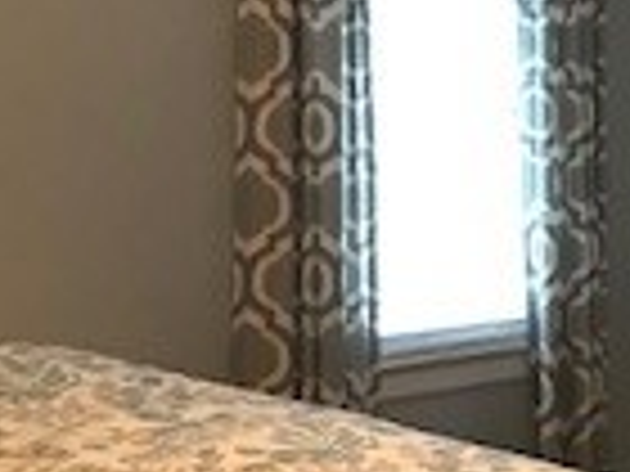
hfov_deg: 14.7
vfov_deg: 11.6
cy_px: 261
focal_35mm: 128
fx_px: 2330
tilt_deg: -6.3
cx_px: 819
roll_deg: -0.8
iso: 100
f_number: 1.8
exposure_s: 1/9
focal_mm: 3.99
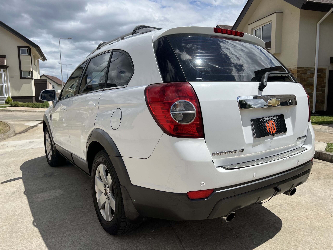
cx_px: 166
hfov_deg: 67.3
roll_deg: +0.8
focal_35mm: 26
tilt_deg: -7.6
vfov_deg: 53.1
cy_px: 125
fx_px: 250
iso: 50
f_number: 1.5
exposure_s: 1/8000
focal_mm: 5.7
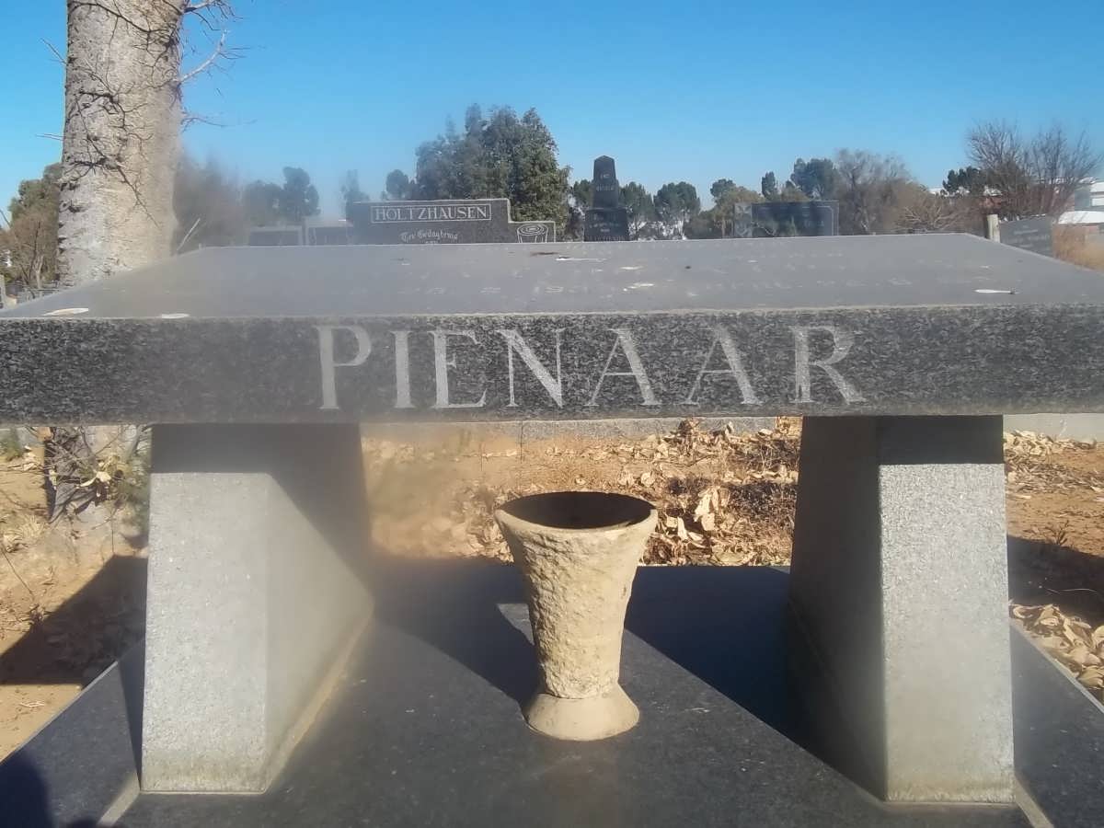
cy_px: 414
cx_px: 552
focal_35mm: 32
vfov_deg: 44.2
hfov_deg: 56.8
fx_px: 1021
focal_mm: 5.7
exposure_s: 1/400
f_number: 5.5
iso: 80
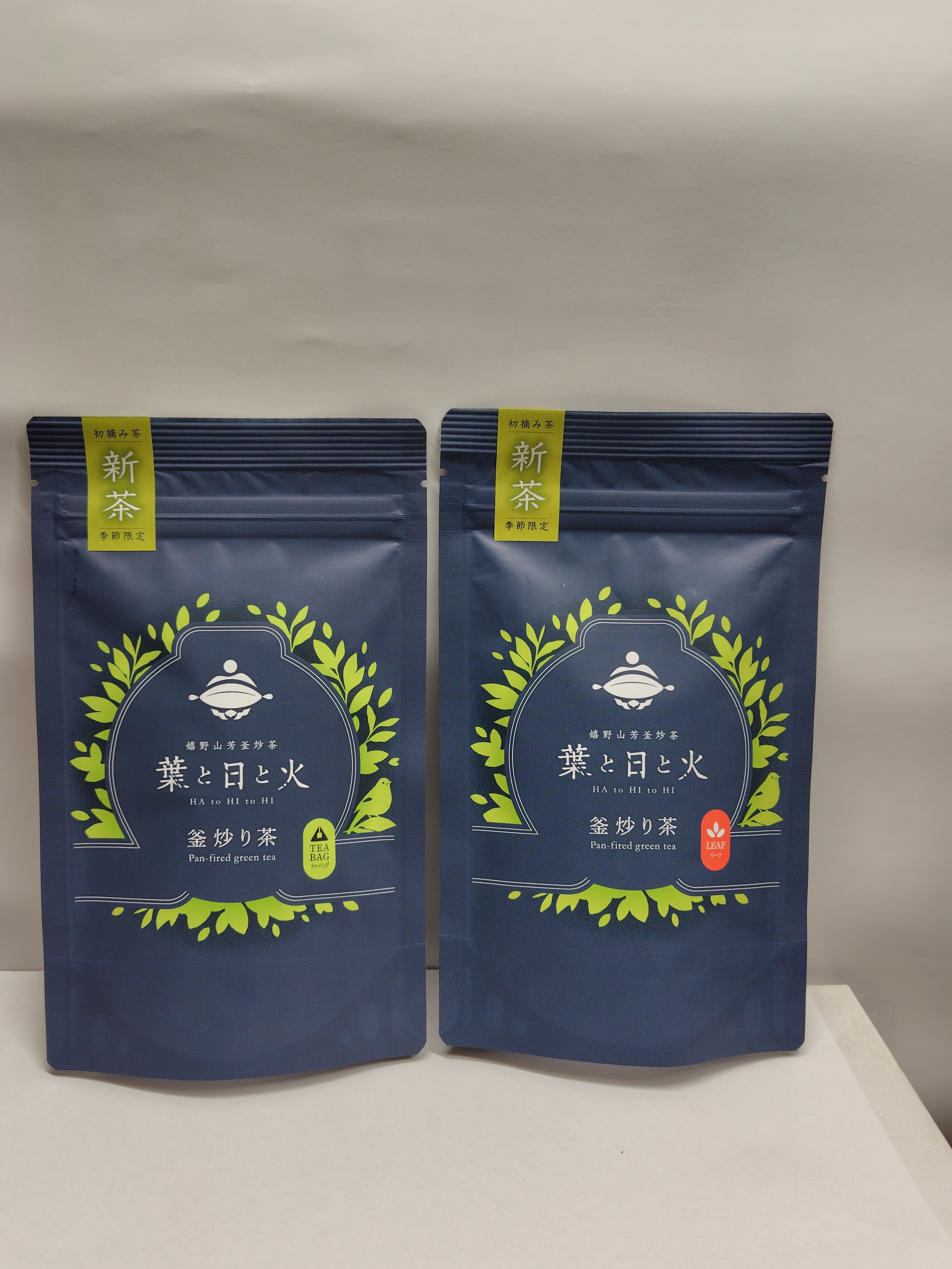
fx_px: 917
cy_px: 671
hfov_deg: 54.8
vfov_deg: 69.3
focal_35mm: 25
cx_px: 437
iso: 69
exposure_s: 1/100
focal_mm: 5.6
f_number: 1.9
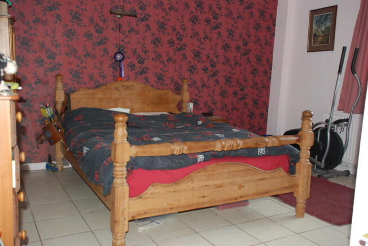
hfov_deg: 57.1
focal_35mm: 33
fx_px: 338
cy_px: 123
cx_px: 184
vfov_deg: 40.1
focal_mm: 22
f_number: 4.5
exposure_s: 1/60
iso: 640
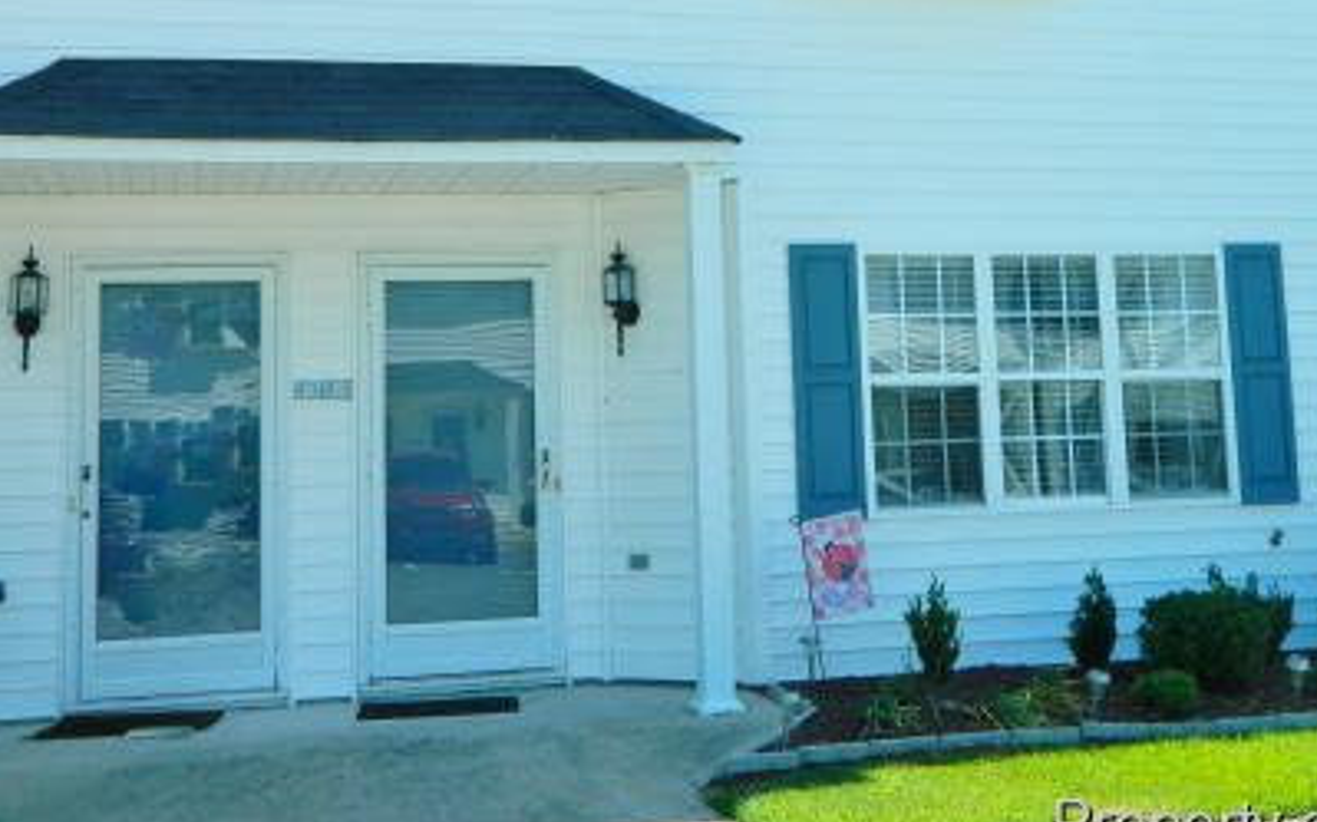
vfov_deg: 23.6
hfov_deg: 37.5
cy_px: 178
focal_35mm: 54
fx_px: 1937
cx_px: 743
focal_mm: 6.2
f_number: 3.3
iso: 80
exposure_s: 1/800
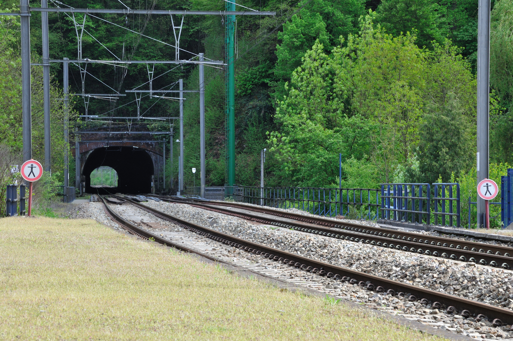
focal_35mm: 158
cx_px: 256
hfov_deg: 13.1
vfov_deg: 8.7
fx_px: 2242
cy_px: 170
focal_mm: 105
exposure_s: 1/80
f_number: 16
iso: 400
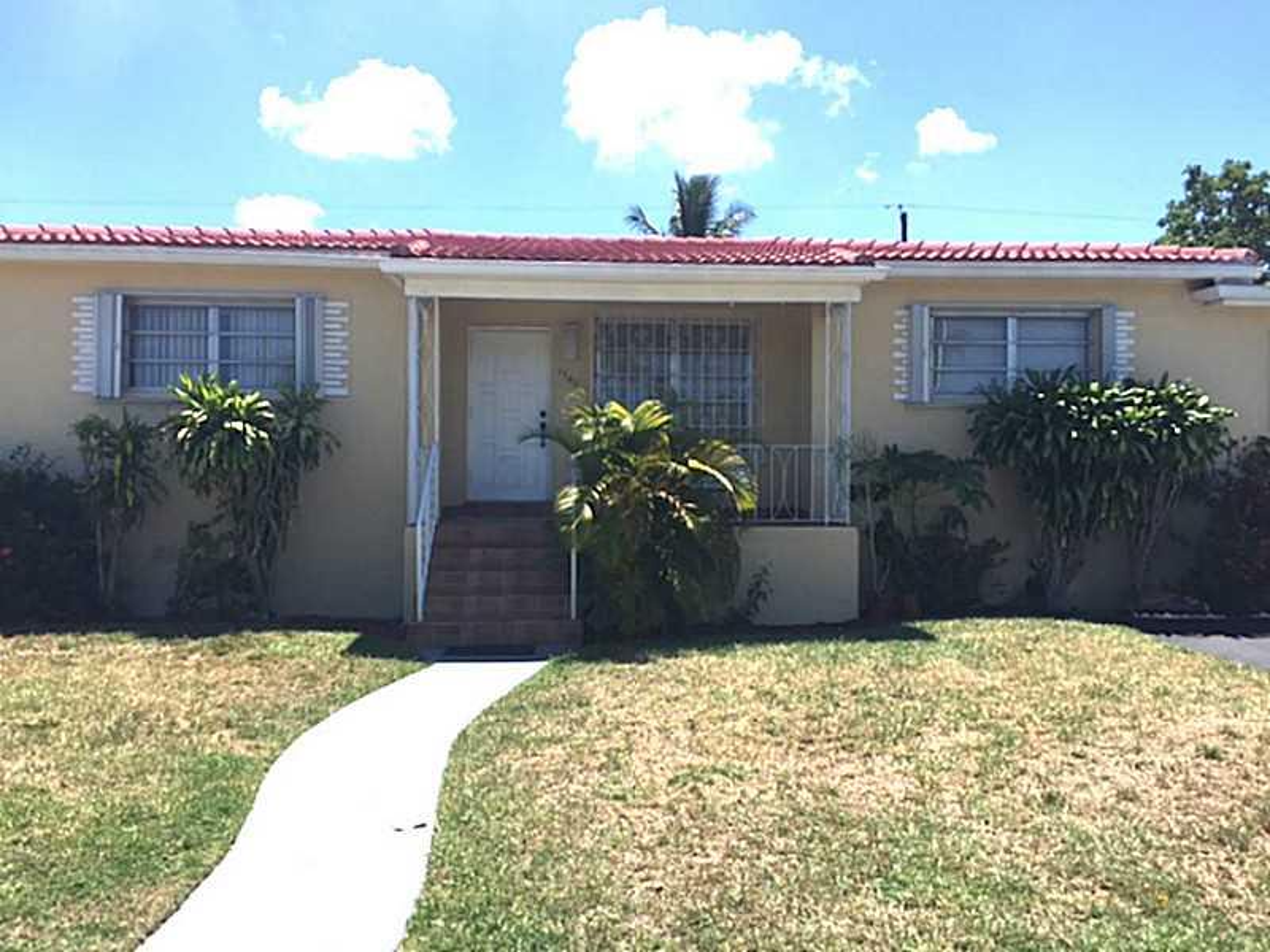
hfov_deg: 61.7
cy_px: 476
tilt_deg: -0.2
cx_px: 635
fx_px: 1064
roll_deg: -0.2
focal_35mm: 29
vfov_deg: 48.2
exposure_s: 1/2198
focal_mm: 4.15
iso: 32
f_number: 2.2
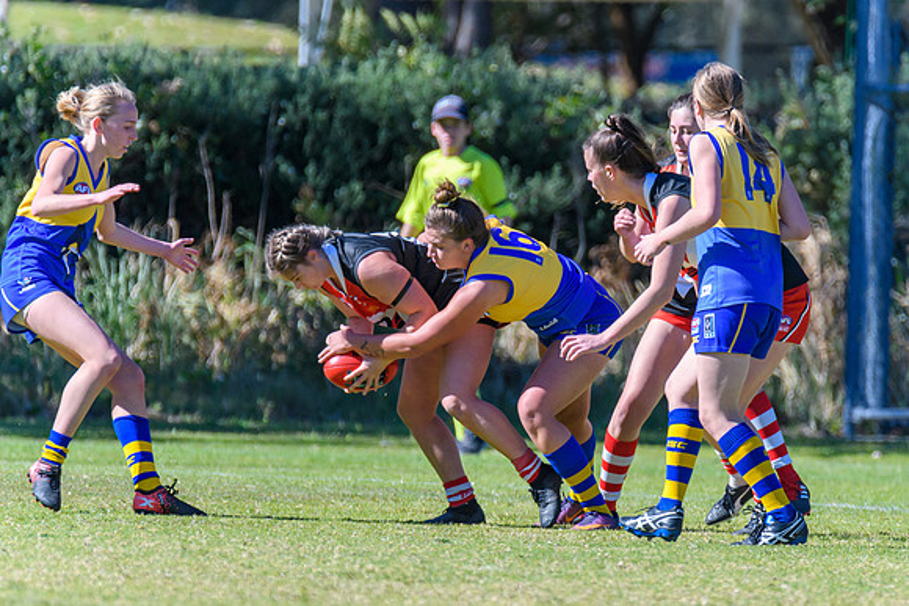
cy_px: 349
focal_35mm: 1037
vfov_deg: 1.3
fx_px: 26202
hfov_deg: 2.0
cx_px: 524
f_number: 8
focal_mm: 600
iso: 800
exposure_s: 1/1600
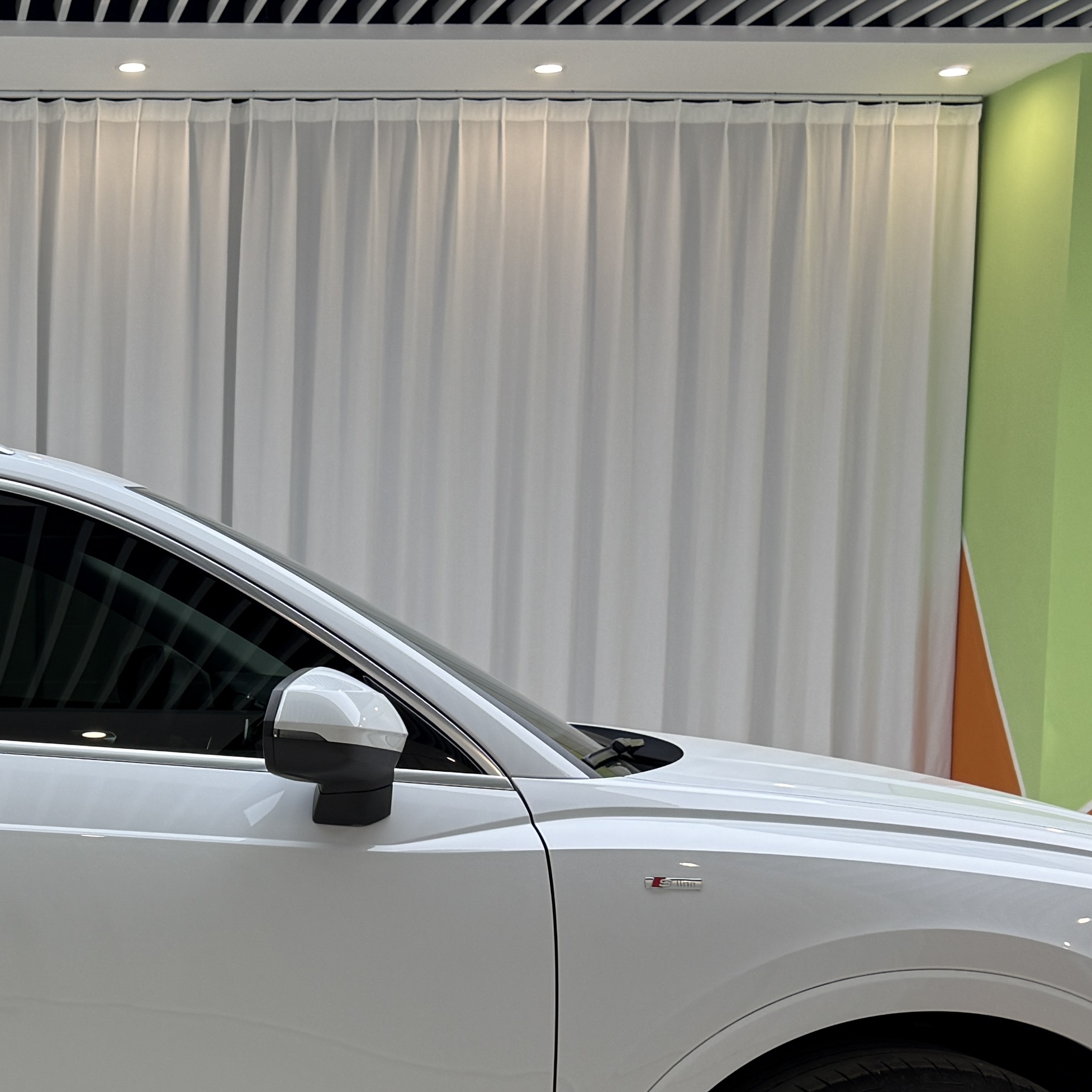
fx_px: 2213
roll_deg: -0.8
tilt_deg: -4.2
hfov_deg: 25.7
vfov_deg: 27.4
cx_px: -105
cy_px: 778
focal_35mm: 62
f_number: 1.78
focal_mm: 6.76
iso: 50
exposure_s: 1/146
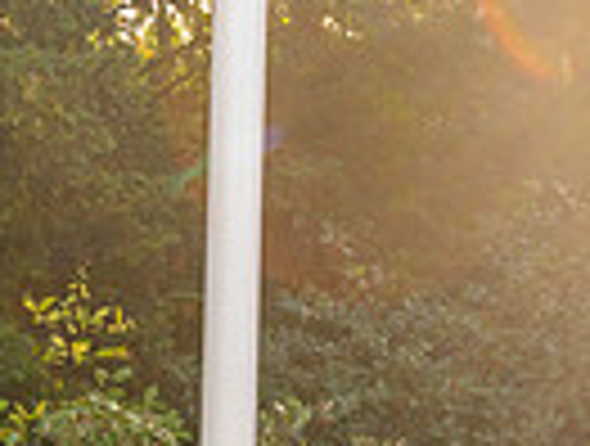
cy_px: 649
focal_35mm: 153
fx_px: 2615
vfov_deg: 9.5
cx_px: -658
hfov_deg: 11.4
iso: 400
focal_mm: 35
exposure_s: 1/125
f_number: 5
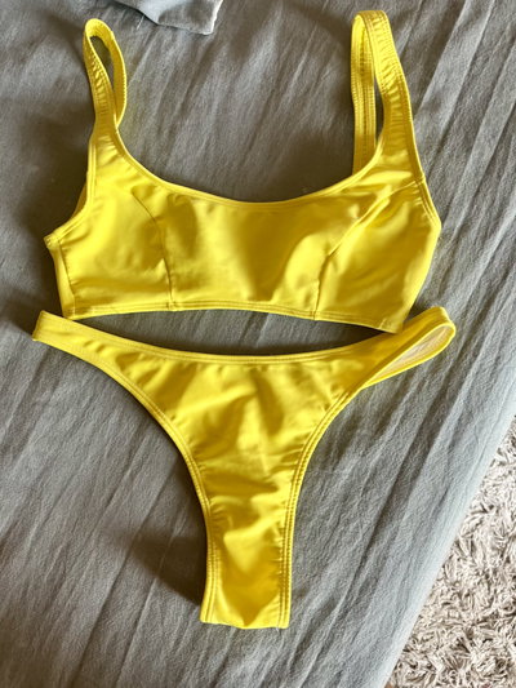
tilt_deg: -84.4
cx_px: 258
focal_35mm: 26
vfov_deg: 67.3
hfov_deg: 53.1
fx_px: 517
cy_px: 344
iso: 125
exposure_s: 1/121
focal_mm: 5.1
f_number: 1.6
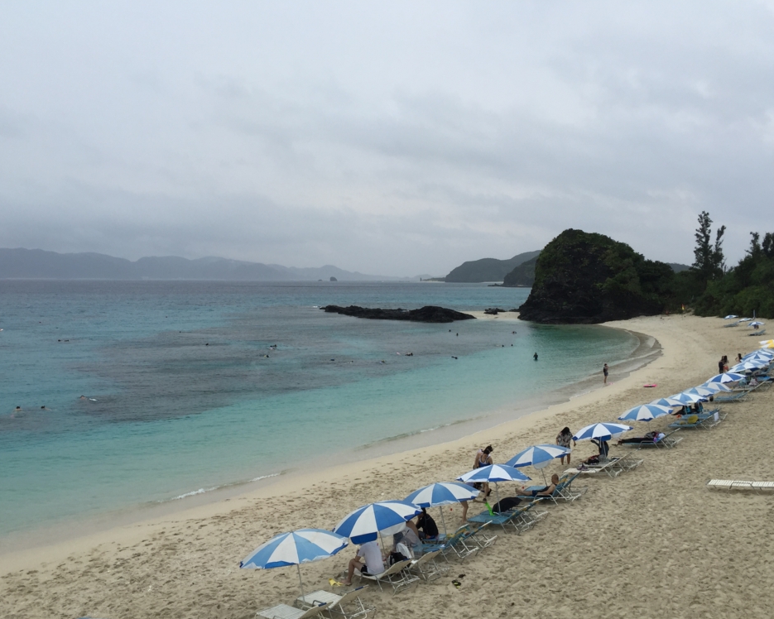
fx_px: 710
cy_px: 312
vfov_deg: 47.1
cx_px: 377
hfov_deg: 57.2
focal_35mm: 31
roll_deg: -0.7
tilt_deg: -1.1
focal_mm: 4.15
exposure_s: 1/335
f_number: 2.2
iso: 32
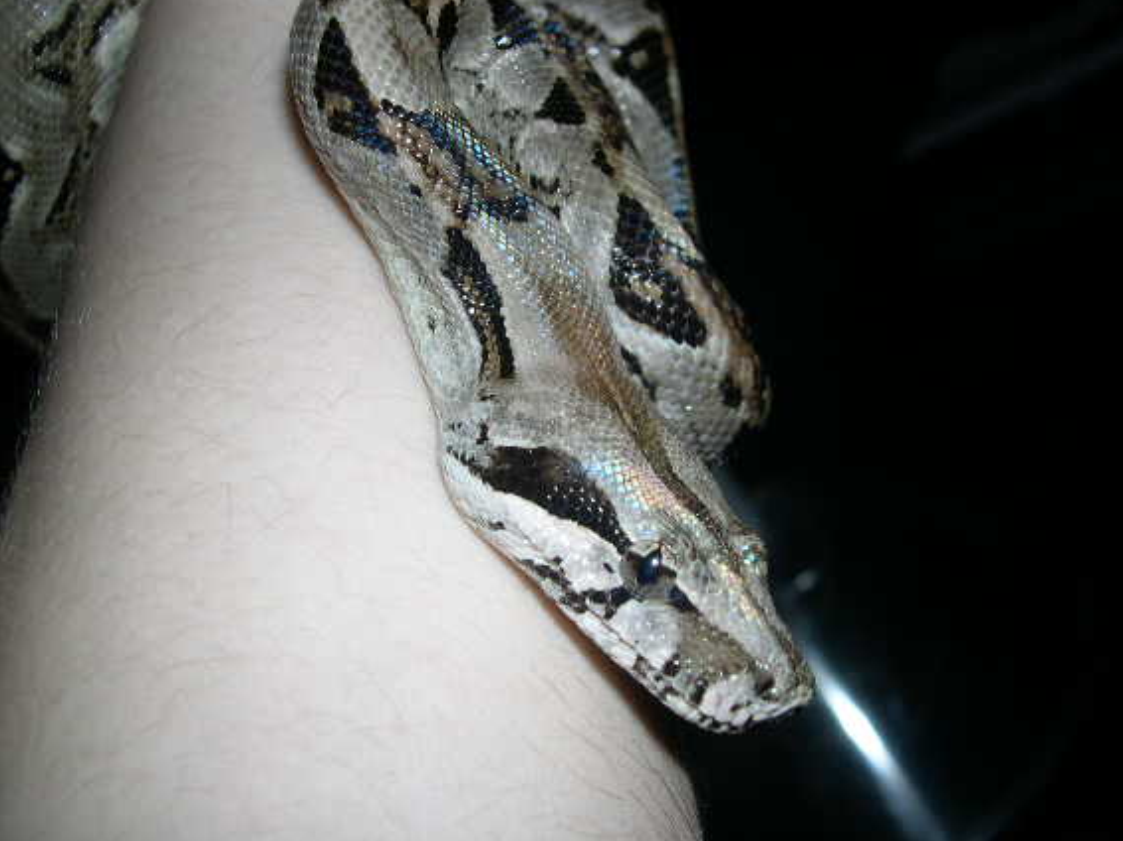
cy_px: 450
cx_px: 633
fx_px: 1394
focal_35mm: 43
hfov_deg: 43.8
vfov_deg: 33.6
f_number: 7.6
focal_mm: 8
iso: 100
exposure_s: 1/60
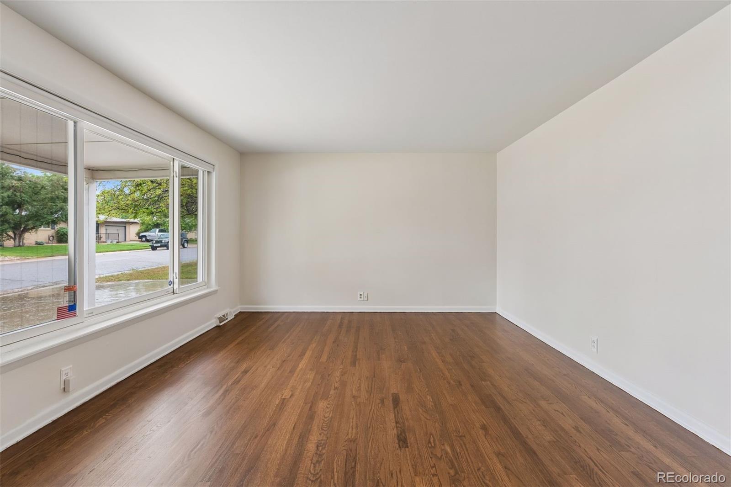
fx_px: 345
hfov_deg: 93.3
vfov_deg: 70.4
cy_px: 244
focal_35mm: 17
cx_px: 366
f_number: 9
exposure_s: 1/6
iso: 400
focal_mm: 17
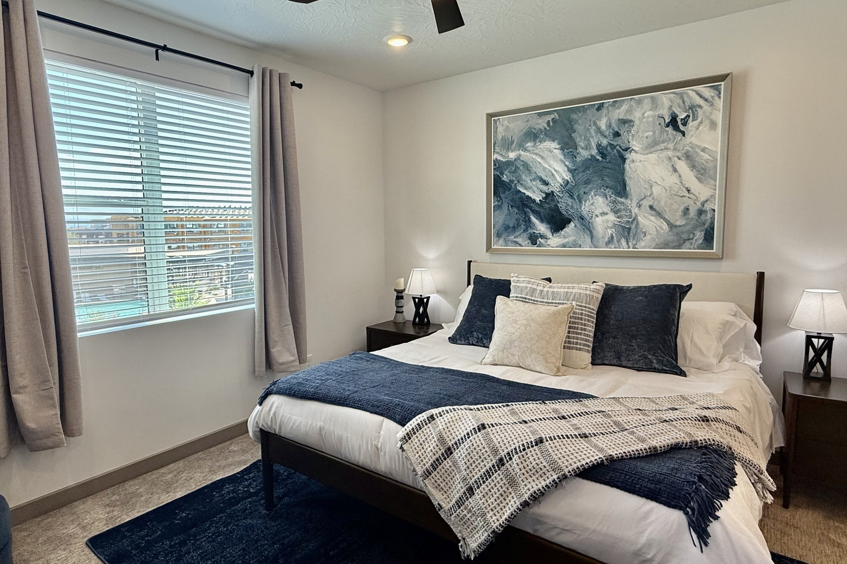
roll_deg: +0.1
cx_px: 410
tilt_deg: -4.3
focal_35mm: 21
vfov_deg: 59.5
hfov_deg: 81.2
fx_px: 494
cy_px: 274
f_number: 2.2
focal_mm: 2.22
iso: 64
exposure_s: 1/123
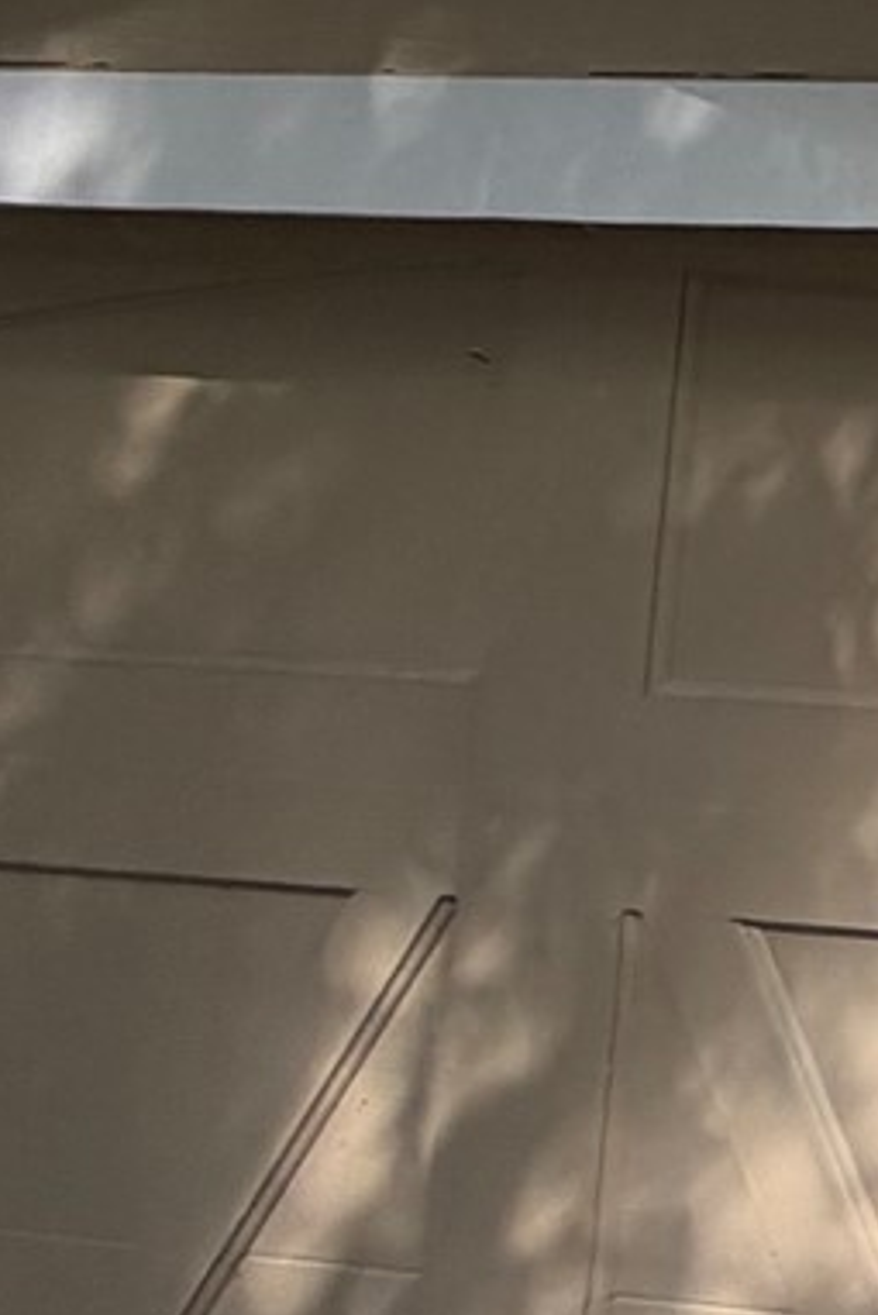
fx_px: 2851
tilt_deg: +8.7
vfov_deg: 22.3
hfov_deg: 8.7
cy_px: -537
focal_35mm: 78
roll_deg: +0.5
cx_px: 3343
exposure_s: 1/163
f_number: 2.2
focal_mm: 2.22
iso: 50
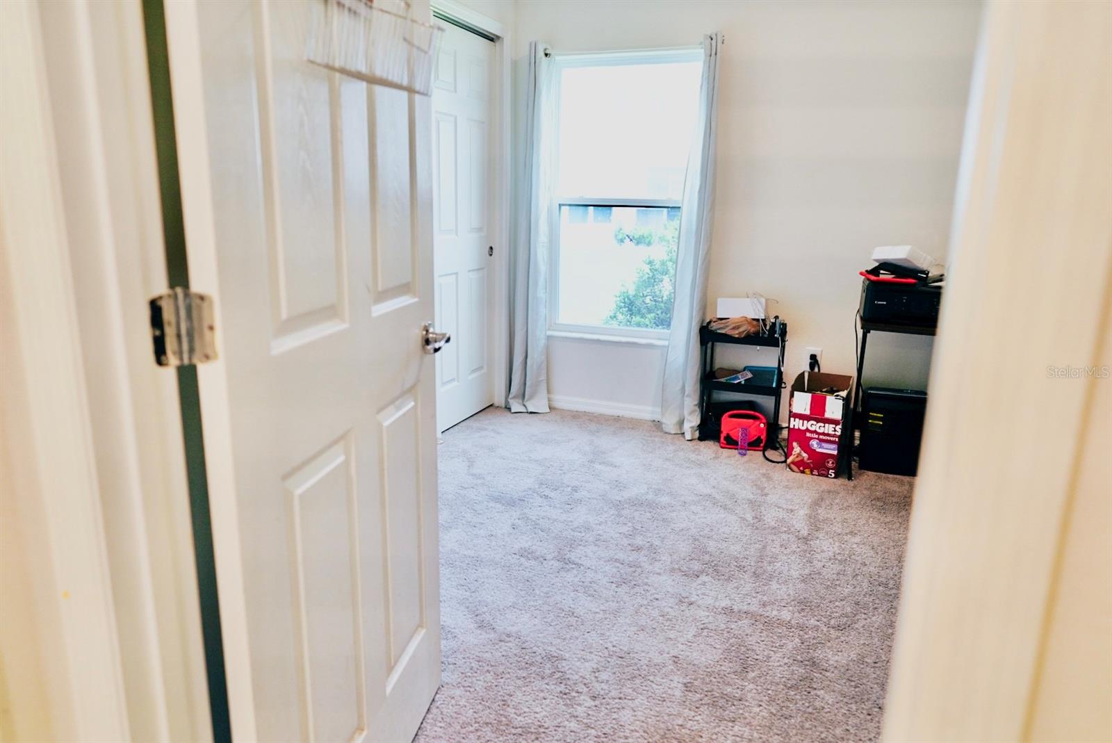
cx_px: 556
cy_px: 372
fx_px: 742
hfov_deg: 73.7
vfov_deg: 53.2
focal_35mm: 24
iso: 800
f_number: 2.8
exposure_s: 1/125
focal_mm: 24
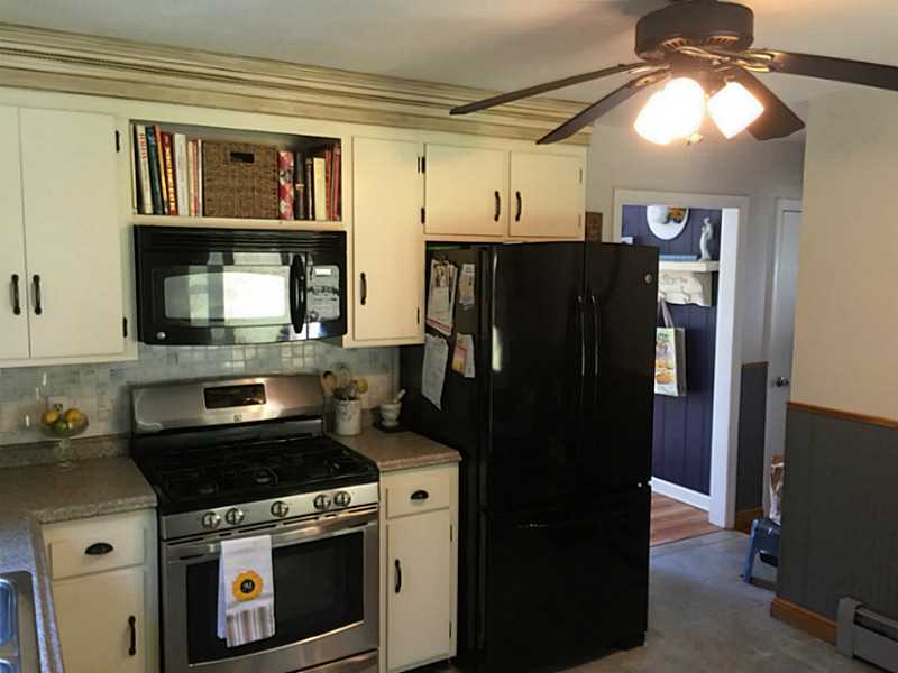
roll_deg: -1.3
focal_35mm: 29
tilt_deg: -6.2
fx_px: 752
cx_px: 449
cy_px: 336
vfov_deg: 48.2
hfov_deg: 61.7
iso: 64
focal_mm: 4.15
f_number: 2.2
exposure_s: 1/15
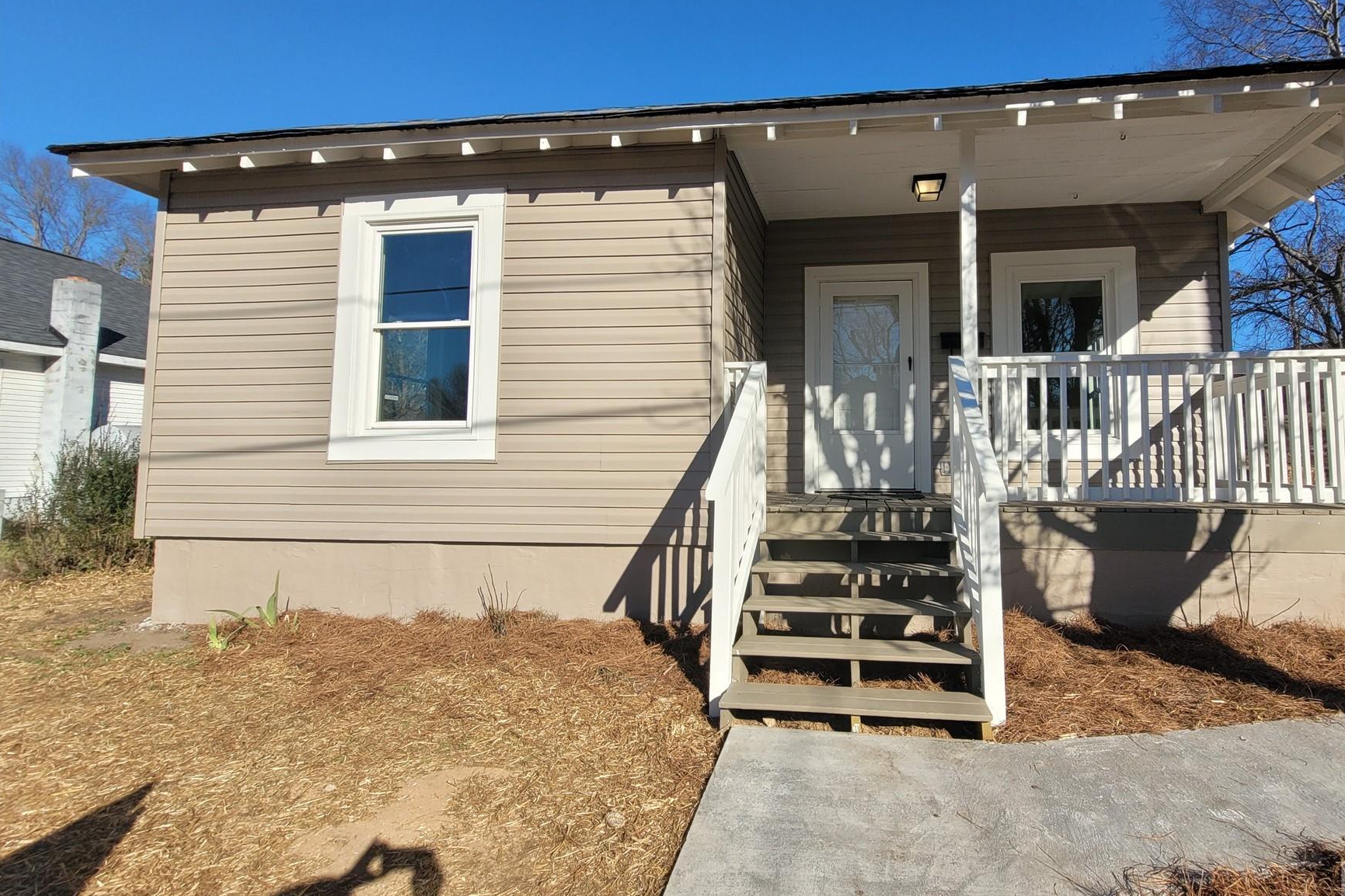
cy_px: 416
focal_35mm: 16
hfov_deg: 95.7
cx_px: 793
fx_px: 598
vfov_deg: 73.6
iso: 40
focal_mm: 1.74
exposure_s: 1/1410
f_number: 2.2
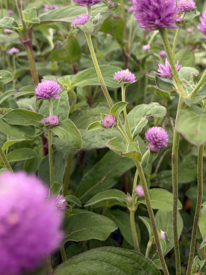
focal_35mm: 47
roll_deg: -0.5
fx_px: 373
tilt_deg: -16.7
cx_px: 183
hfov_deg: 29.7
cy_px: 36
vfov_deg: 38.1
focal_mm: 5.96
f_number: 1.6
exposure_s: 1/1135
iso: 50
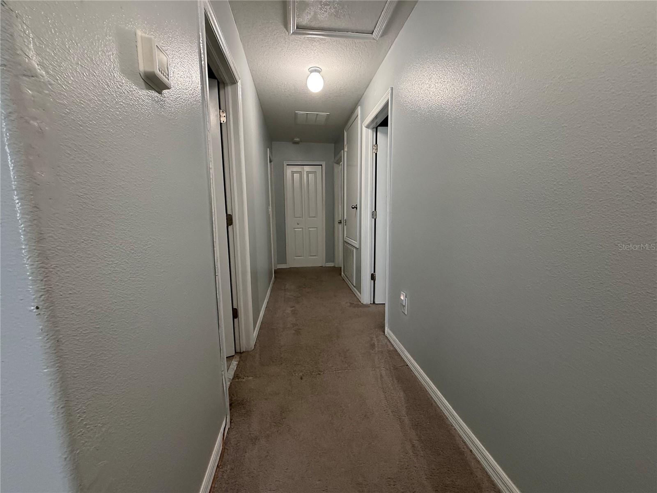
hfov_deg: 102.1
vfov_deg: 85.7
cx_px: 328
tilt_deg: -6.9
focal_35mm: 14
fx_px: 266
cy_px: 246
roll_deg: +0.8
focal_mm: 2.22
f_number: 2.2
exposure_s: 1/60
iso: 400
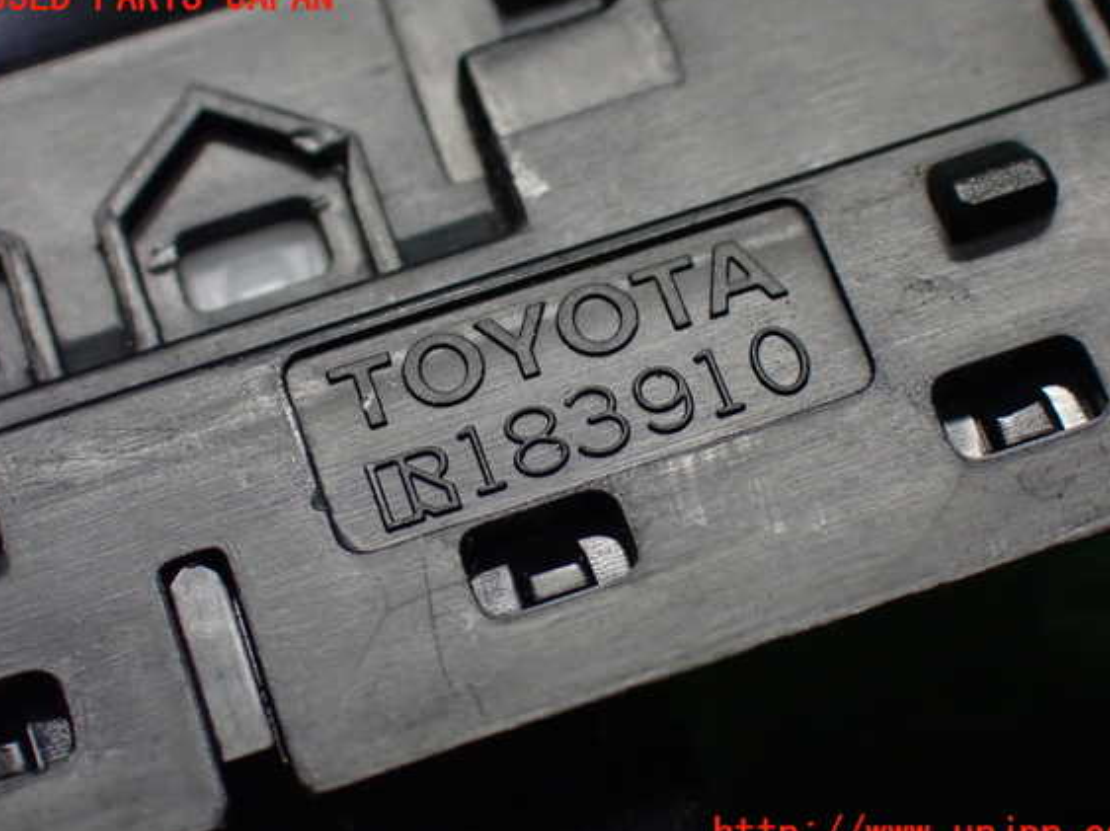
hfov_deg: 20.9
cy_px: 416
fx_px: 3013
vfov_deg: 15.7
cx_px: 567
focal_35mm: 94
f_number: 4.5
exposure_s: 1/80
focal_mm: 15.66
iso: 1000
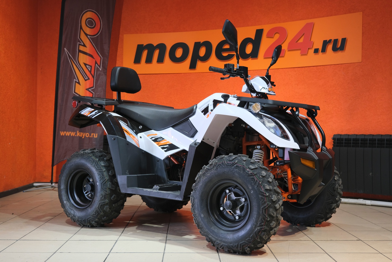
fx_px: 446
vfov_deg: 32.6
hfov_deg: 47.4
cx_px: 196
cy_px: 131
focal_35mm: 41
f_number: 4
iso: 1250
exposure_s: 1/100
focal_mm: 27.5
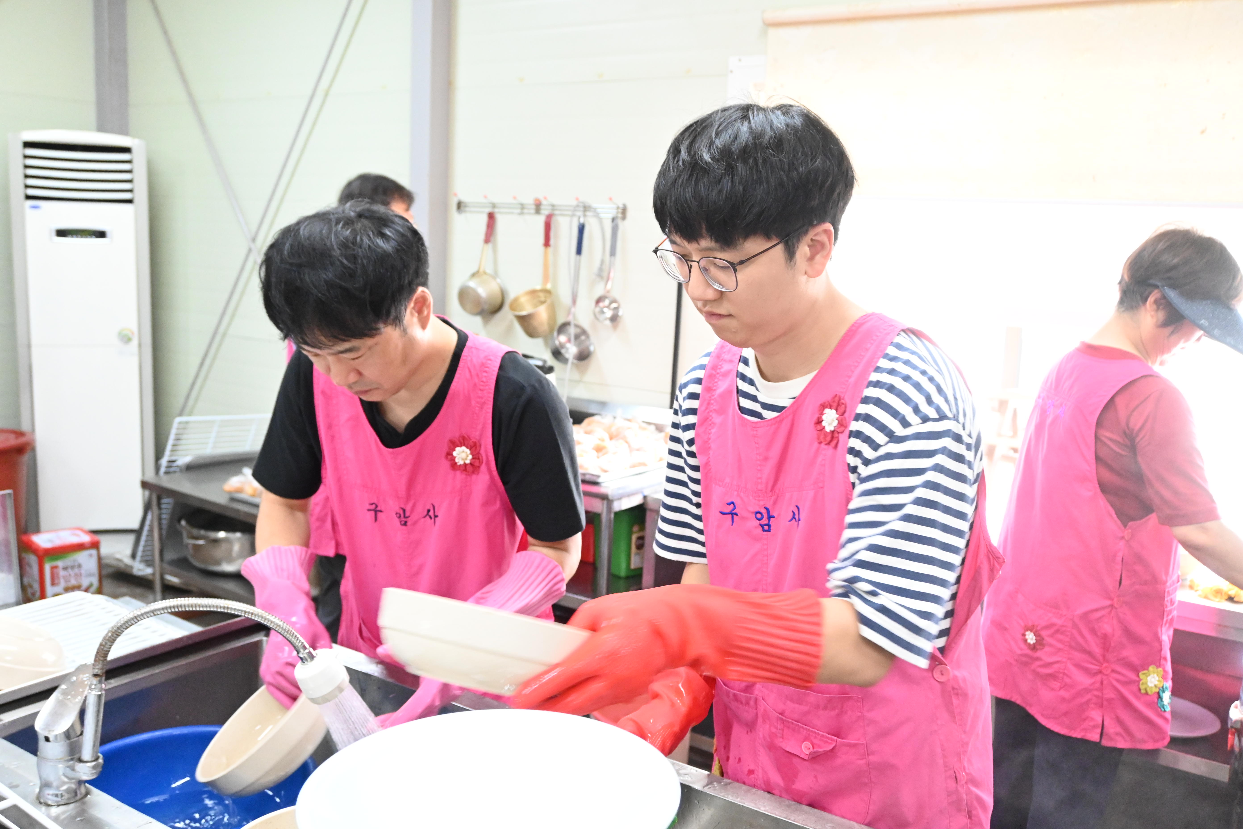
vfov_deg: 40.0
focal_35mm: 33
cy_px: 414
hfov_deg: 57.2
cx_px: 622
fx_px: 1139
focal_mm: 22
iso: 3200
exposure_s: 1/125
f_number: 4
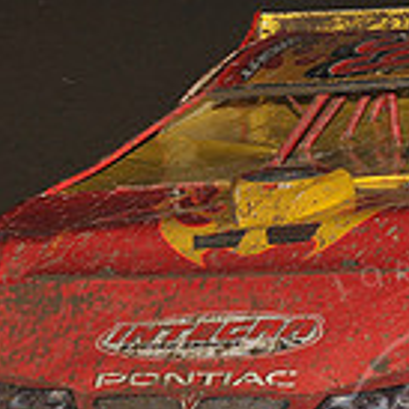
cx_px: 403
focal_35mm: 433
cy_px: 167
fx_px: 5788
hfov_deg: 4.0
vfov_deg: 4.0
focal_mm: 120
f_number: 7.1
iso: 1000
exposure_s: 1/320
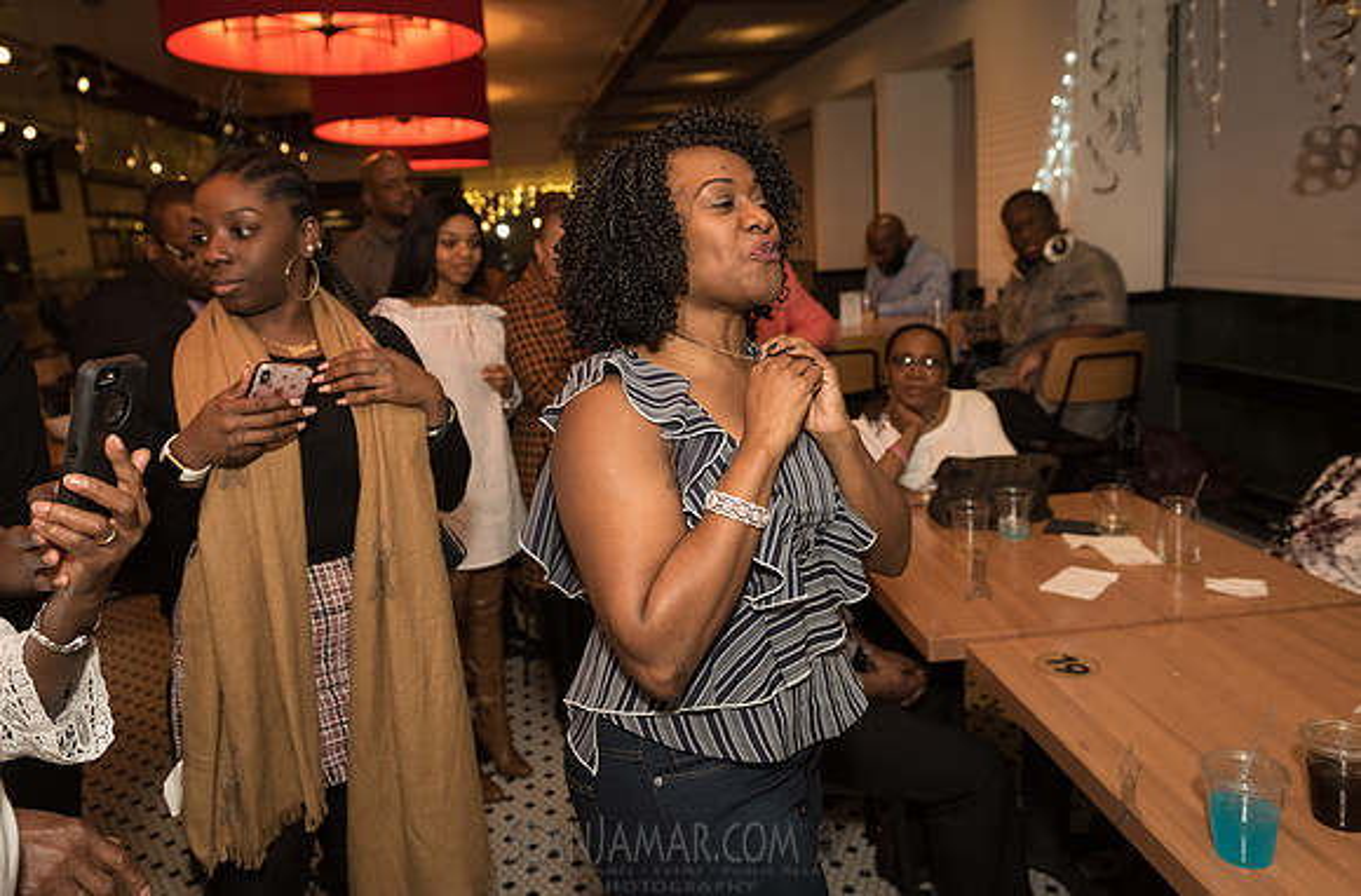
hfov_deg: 67.4
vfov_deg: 47.3
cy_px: 386
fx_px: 1020
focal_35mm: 27
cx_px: 663
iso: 1250
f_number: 3.5
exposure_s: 1/320
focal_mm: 24
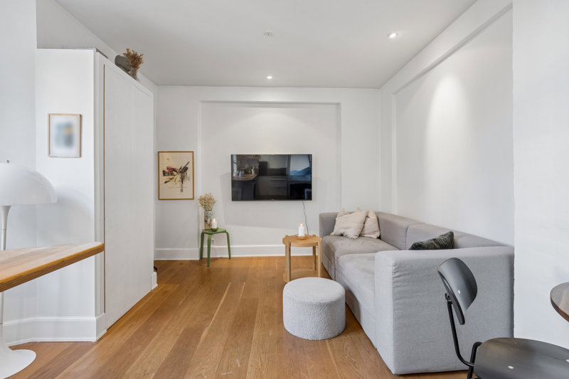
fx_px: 269
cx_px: 284
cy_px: 190
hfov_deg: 93.3
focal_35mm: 17
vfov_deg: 70.4
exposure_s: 1/3.33
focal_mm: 17
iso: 160
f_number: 8
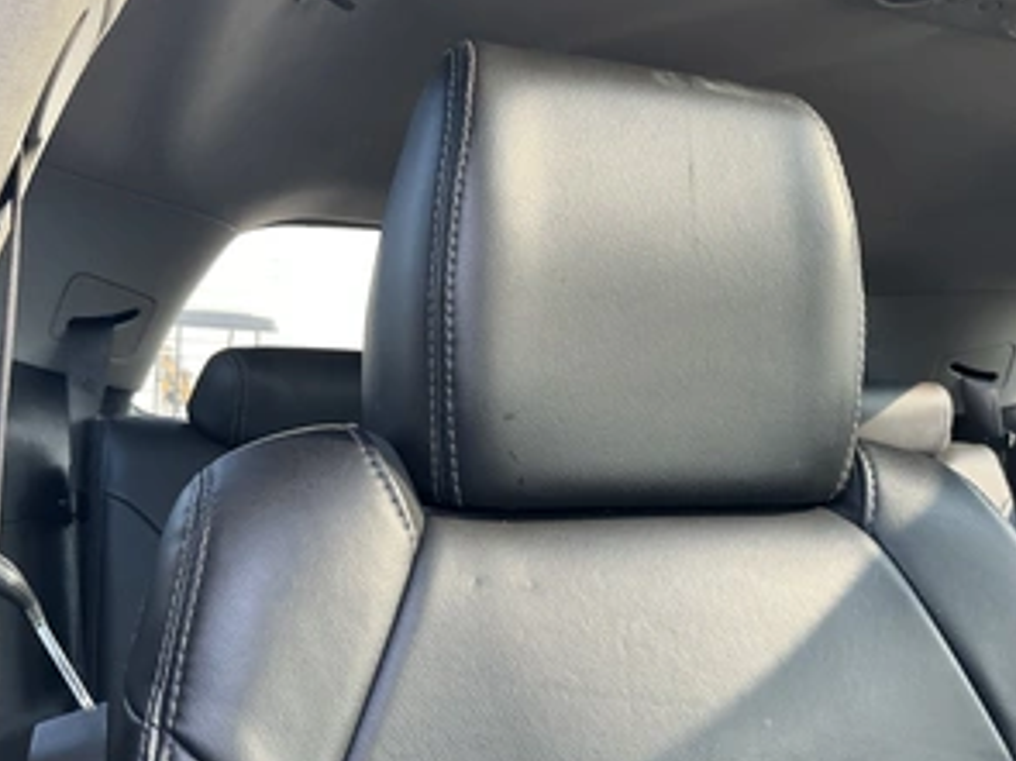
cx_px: 568
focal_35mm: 38
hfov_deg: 48.9
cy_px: 389
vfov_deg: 37.7
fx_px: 1115
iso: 64
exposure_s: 1/122
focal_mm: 3
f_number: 1.8
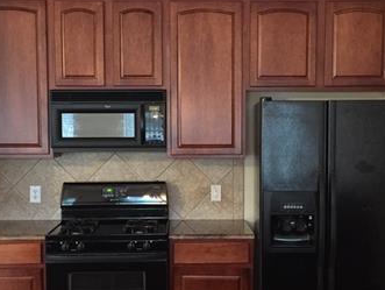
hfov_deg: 34.3
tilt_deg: -3.8
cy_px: 174
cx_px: 194
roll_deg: -1.3
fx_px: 624
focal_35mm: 56
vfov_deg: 26.1
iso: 160
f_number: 2.2
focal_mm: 4.15
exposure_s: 1/8
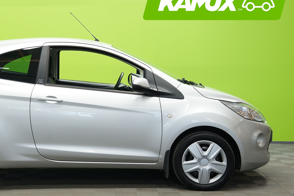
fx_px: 580
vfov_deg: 19.2
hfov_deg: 28.2
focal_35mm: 71
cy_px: 110
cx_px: 91
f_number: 5
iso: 500
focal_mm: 50
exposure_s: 1/15
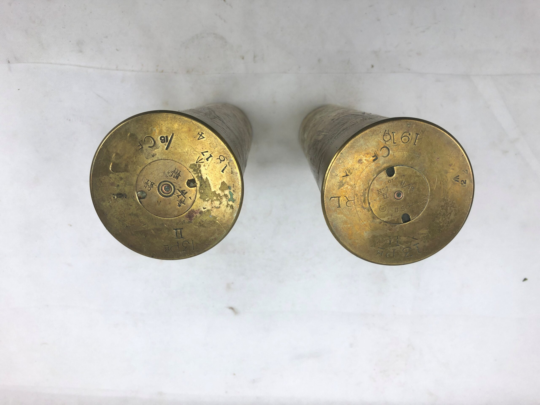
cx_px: 270
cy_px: 202
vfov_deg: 49.7
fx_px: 437
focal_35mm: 28
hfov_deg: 63.4
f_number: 1.8
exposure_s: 1/102
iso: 20
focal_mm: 3.99
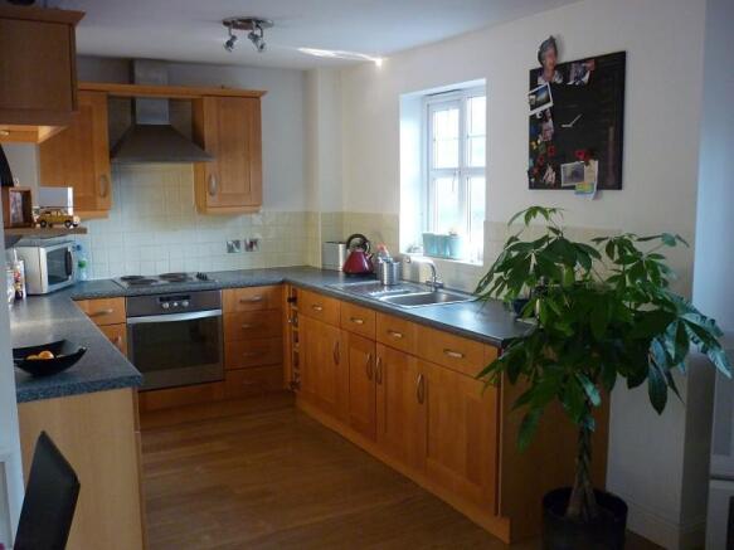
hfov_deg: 55.4
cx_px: 367
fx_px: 700
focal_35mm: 33
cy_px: 275
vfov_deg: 42.9
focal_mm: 5.5
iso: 400
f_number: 2.8
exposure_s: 1/25
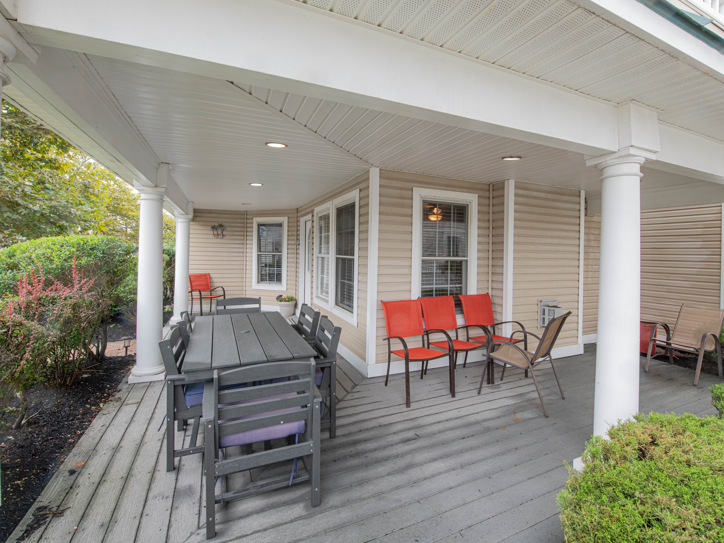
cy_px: 256
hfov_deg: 94.1
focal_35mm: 16
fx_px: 336
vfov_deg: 77.8
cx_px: 387
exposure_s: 1/100
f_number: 9
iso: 640
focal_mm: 14
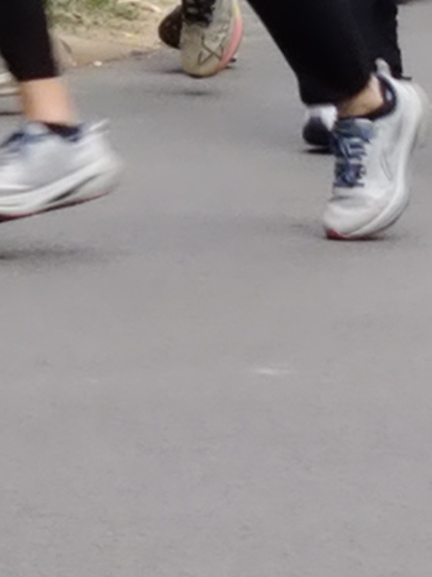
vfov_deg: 3.9
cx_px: -411
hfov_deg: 2.9
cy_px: -205
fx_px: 8506
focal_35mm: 511
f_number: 1.75
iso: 100
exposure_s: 1/173
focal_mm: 5.25
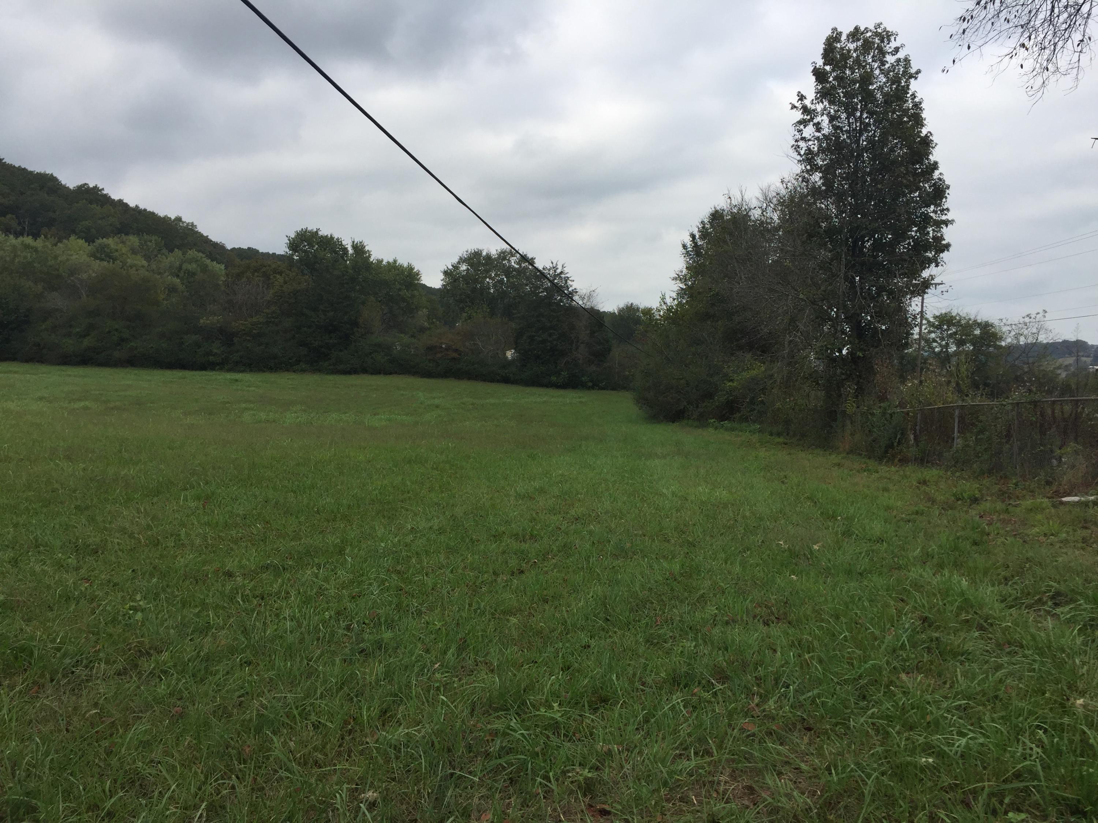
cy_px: 412
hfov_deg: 61.7
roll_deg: -0.4
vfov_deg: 48.2
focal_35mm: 29
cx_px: 549
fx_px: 920
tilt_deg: -2.2
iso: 32
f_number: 2.2
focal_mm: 4.15
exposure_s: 1/964
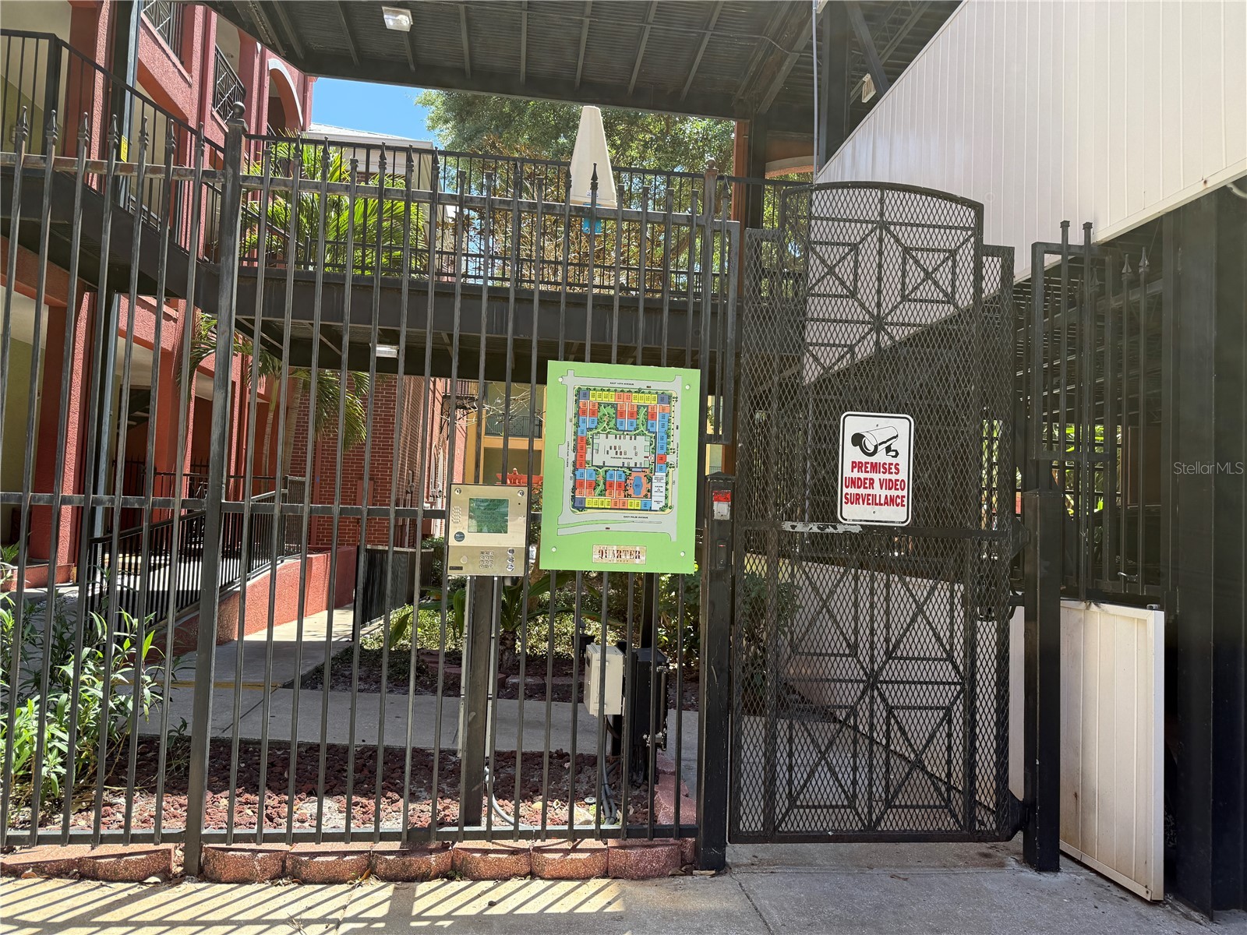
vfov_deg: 56.8
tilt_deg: +3.7
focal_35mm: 24
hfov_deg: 71.6
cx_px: 624
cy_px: 468
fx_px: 865
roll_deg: -1.4
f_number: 1.78
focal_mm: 6.76
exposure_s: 1/728
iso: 100
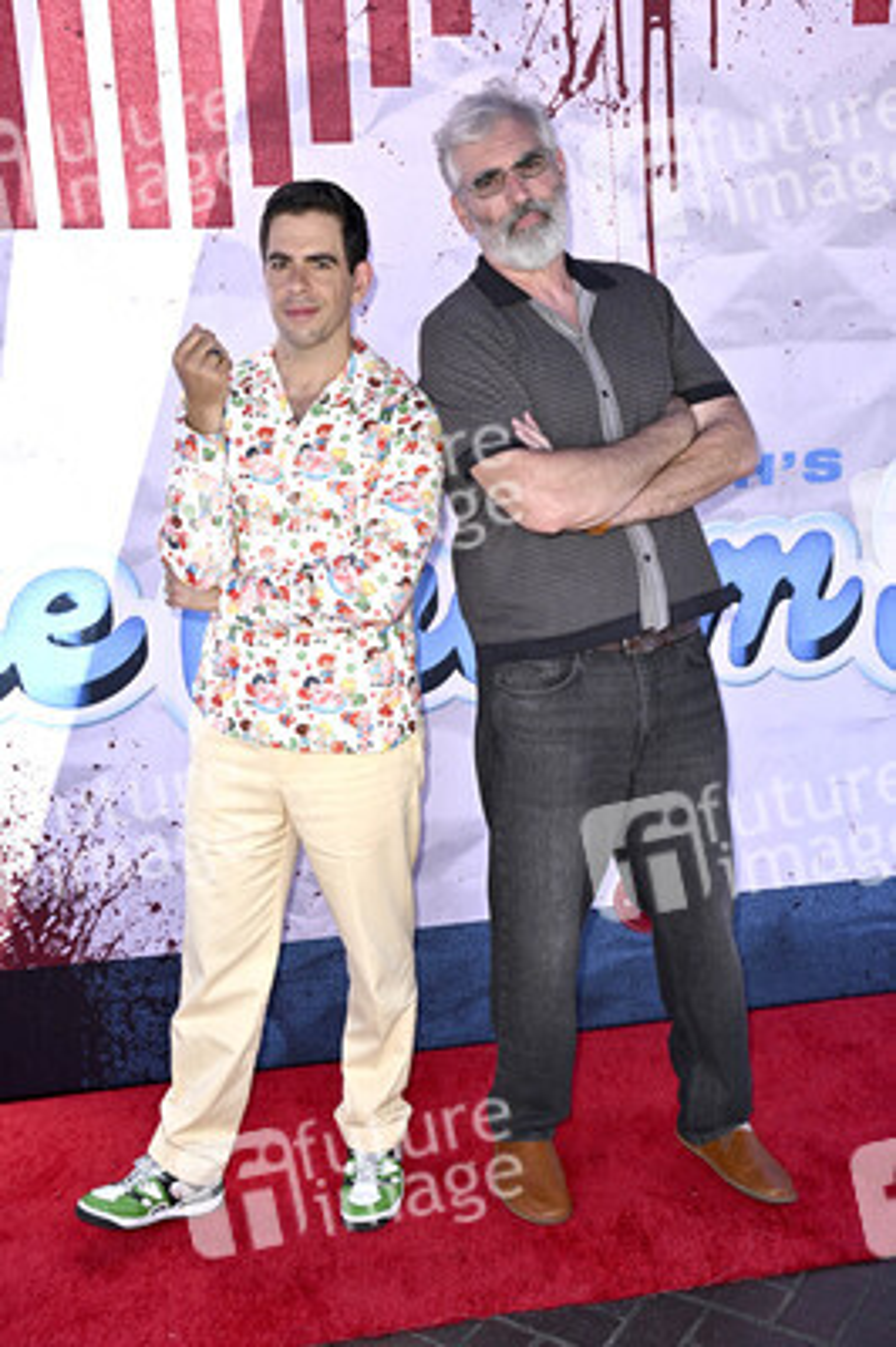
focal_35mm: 37
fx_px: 1384
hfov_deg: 35.9
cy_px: 674
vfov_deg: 51.9
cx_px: 448
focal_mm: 37
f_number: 5.6
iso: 800
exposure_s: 1/320
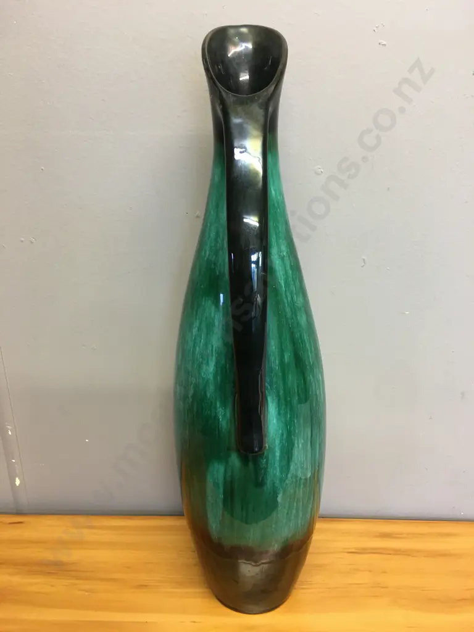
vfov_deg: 61.7
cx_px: 237
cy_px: 316
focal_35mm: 29
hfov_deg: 48.2
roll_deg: -0.9
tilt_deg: -18.8
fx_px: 529
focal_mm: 4.15
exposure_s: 1/17
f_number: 2.2
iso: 50
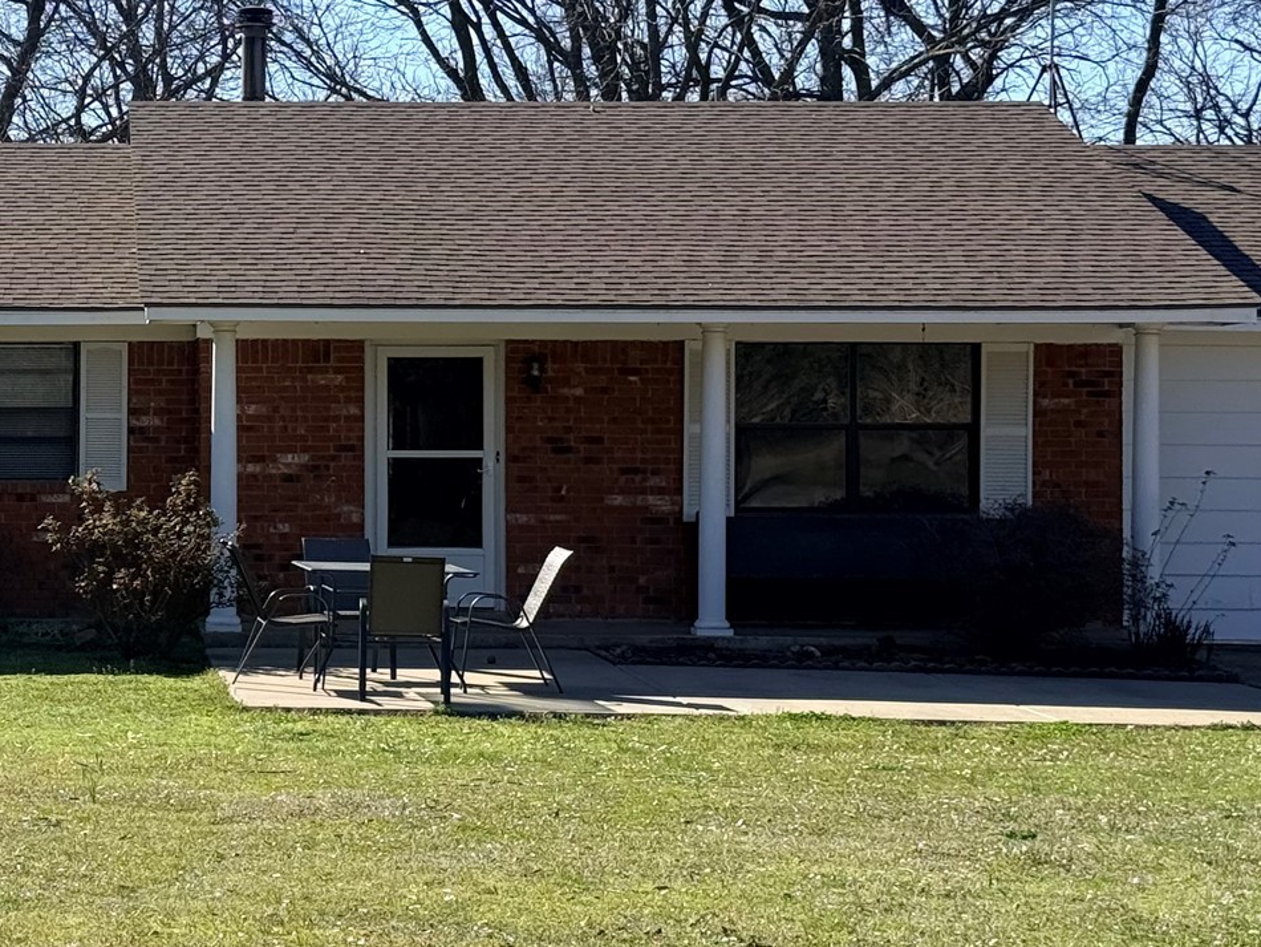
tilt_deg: +0.2
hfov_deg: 19.6
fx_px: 3534
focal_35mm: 97
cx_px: -7
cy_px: 379
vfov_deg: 15.2
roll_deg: -0.7
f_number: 1.78
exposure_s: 1/3891
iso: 64
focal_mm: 6.76
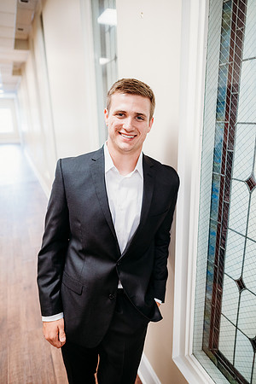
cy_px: 192
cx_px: 128
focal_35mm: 24
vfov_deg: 73.7
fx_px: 256
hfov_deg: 53.1
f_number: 2.5
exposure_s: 1/160
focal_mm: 24
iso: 640
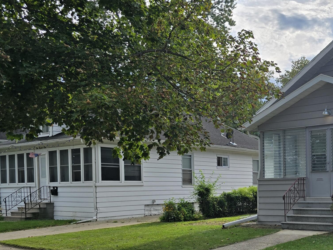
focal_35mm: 46
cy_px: 204
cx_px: 315
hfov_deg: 37.8
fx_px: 443
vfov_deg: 30.7
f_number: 1.7
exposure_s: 1/1129
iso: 12
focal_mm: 6.3
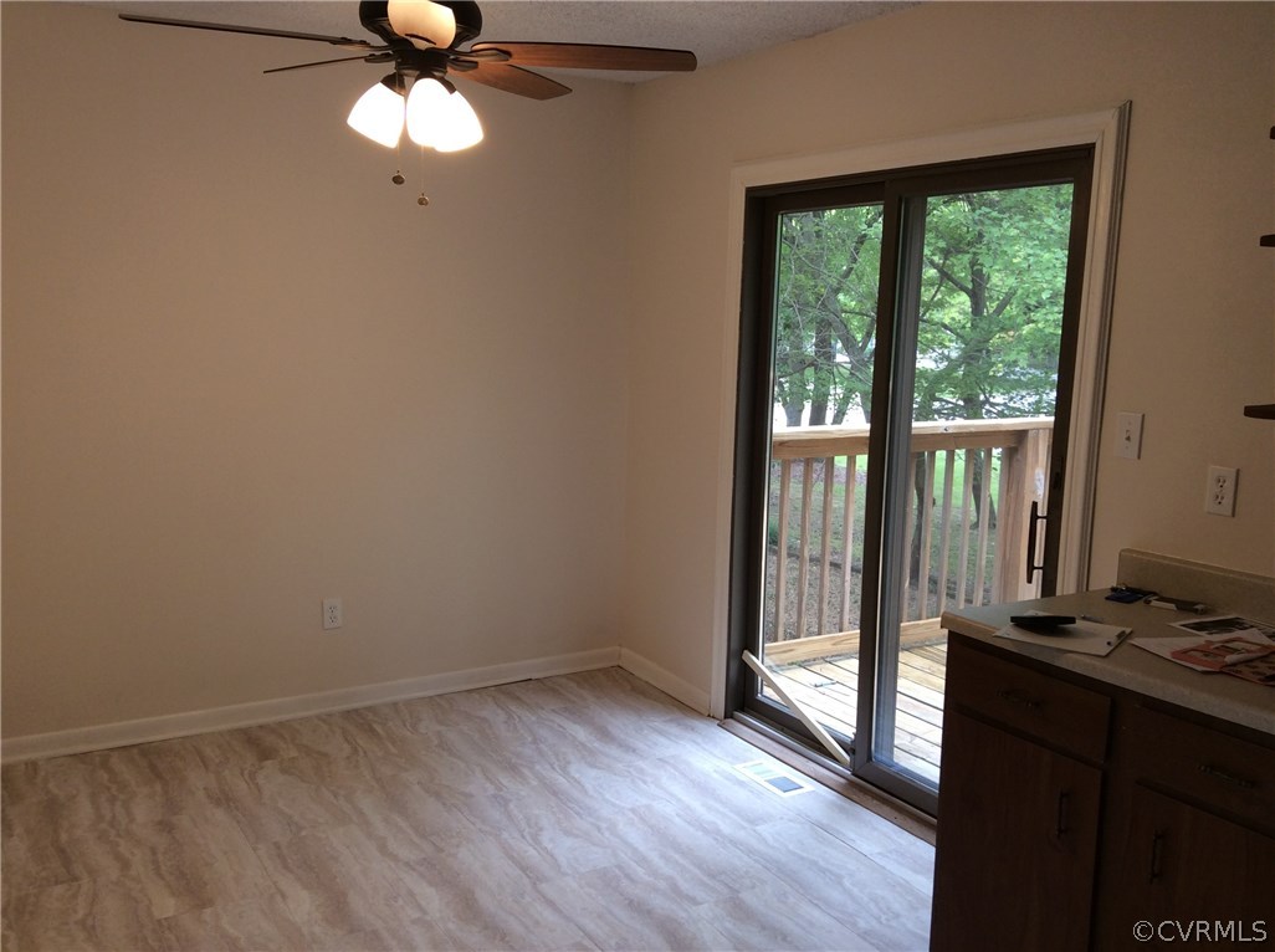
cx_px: 638
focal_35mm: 32
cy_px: 476
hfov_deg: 56.9
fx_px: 1177
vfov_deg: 44.0
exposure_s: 1/30
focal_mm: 3.3
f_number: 2.4
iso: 32
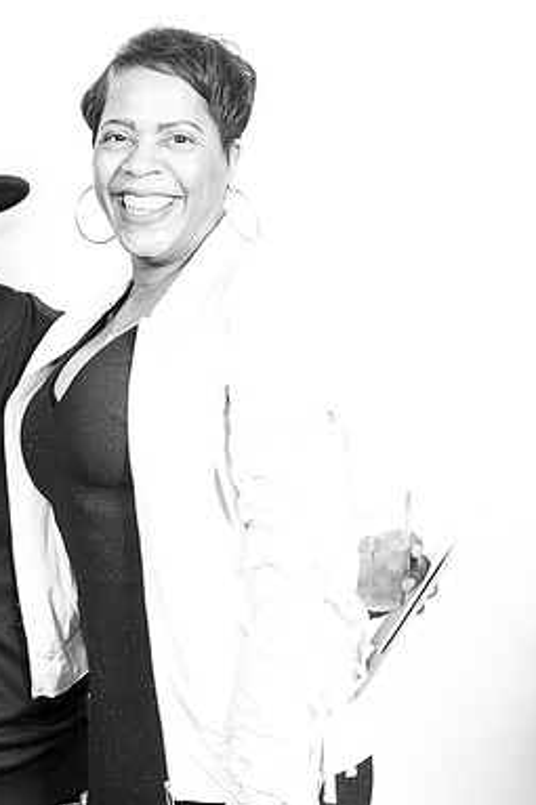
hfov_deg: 14.7
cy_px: 405
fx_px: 2034
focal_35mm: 91
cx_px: -42
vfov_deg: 22.4
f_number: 4
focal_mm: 60
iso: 500
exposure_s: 1/200
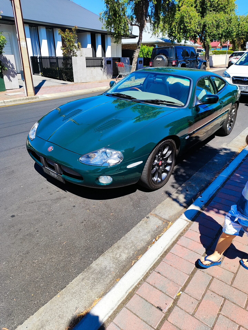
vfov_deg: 71.6
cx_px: 124
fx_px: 229
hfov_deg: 56.8
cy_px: 165
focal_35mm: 24
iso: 50
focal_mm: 5.89
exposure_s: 1/612
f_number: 1.89
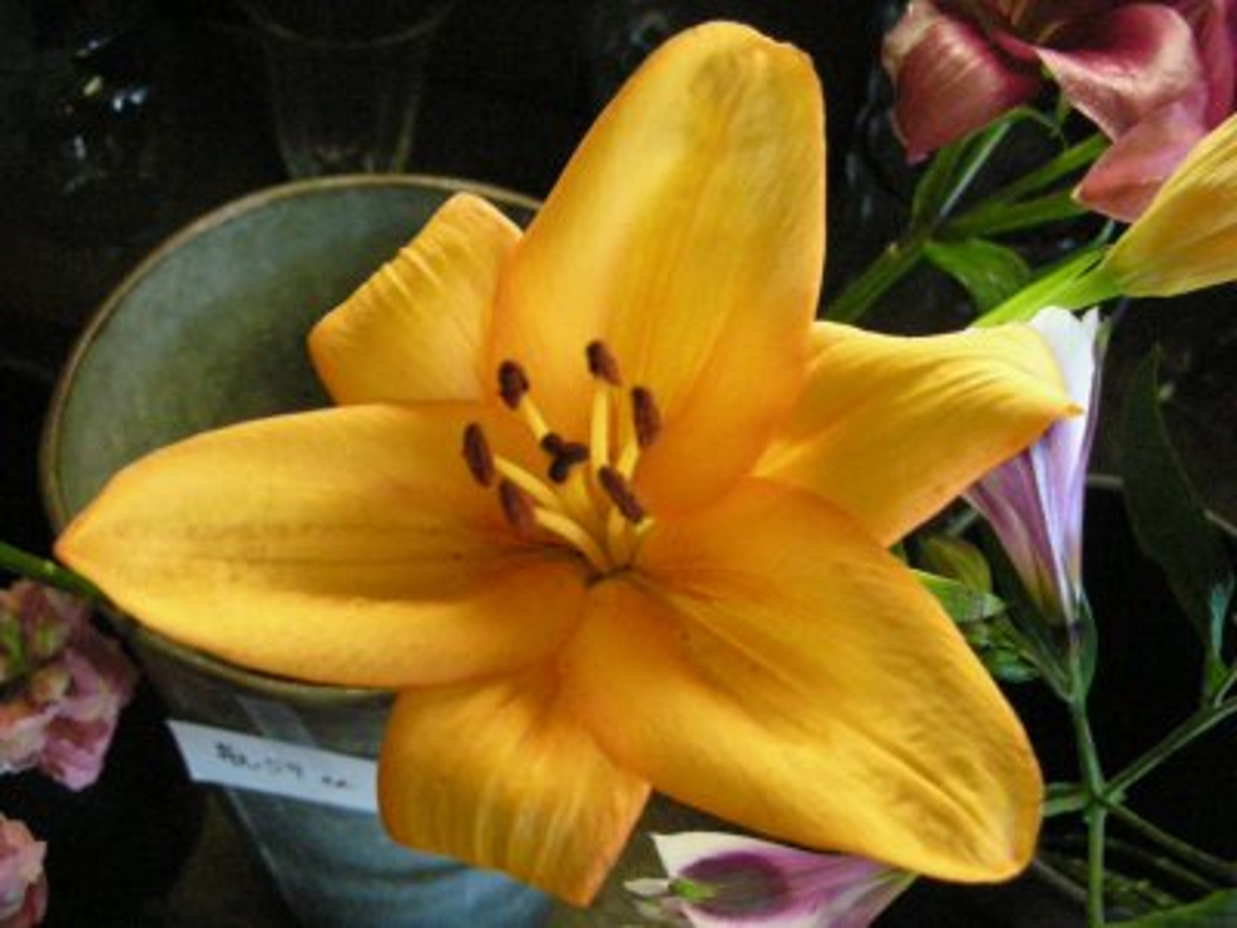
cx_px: 618
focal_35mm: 35
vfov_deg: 40.7
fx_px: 1251
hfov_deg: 52.6
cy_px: 464
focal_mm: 5.8
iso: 800
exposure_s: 1/62.7
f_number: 2.8
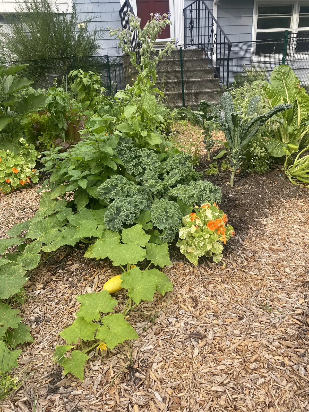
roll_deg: +4.7
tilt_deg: -20.7
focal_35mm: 26
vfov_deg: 67.3
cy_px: 206
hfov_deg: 53.1
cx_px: 154
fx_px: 309
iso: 32
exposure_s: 1/529
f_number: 1.8
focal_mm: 4.25
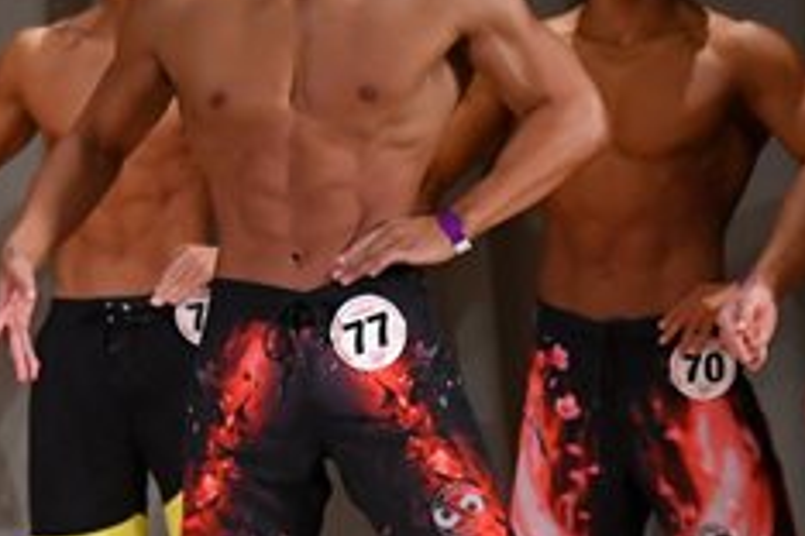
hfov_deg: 3.1
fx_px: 14936
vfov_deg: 2.1
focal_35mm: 668
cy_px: 364
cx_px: 301
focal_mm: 135
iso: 3200
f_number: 5.6
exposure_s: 1/400
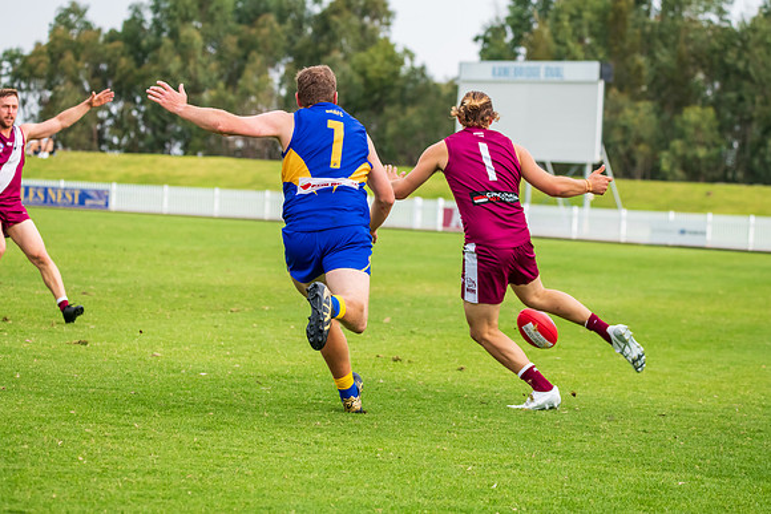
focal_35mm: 154
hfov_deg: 13.3
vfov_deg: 8.9
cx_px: 395
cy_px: 262
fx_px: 3297
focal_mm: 150
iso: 1000
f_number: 7.1
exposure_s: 1/1250
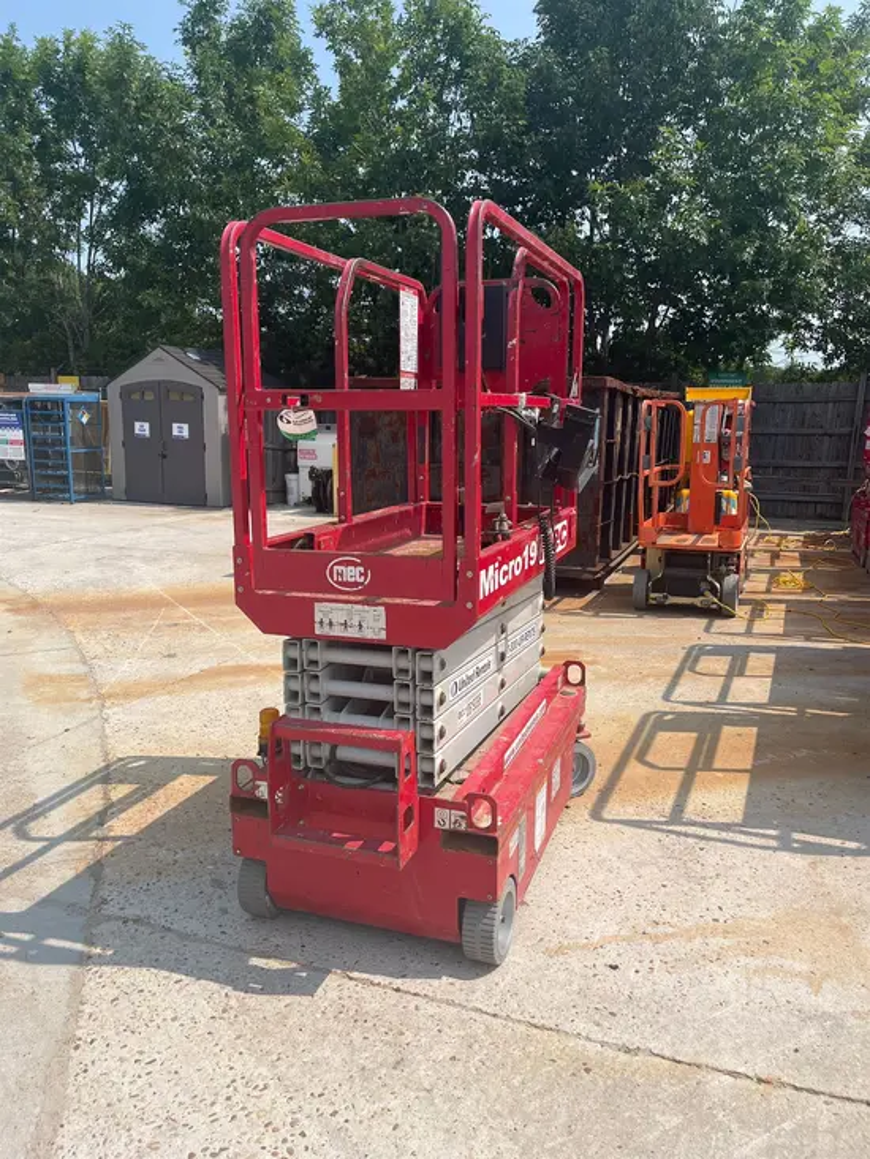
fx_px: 871
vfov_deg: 67.3
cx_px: 435
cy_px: 580
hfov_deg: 53.1
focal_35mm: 26
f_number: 1.6
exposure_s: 1/3876
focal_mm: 5.1
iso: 50
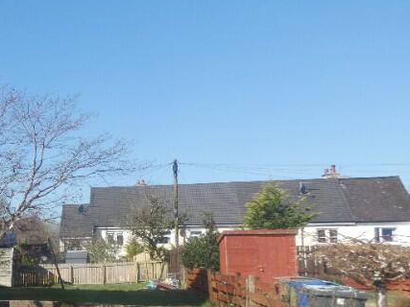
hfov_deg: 33.4
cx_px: -64
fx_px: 568
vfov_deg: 29.9
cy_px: 223
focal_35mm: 48
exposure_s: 1/800
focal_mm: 3.6
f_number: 2.8
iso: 80
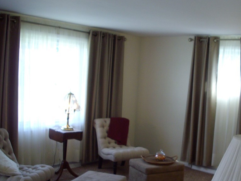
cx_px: 156
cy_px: 101
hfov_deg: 38.6
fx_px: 341
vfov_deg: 29.7
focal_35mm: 49
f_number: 2.8
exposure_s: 1/50
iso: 160
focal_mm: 6.2
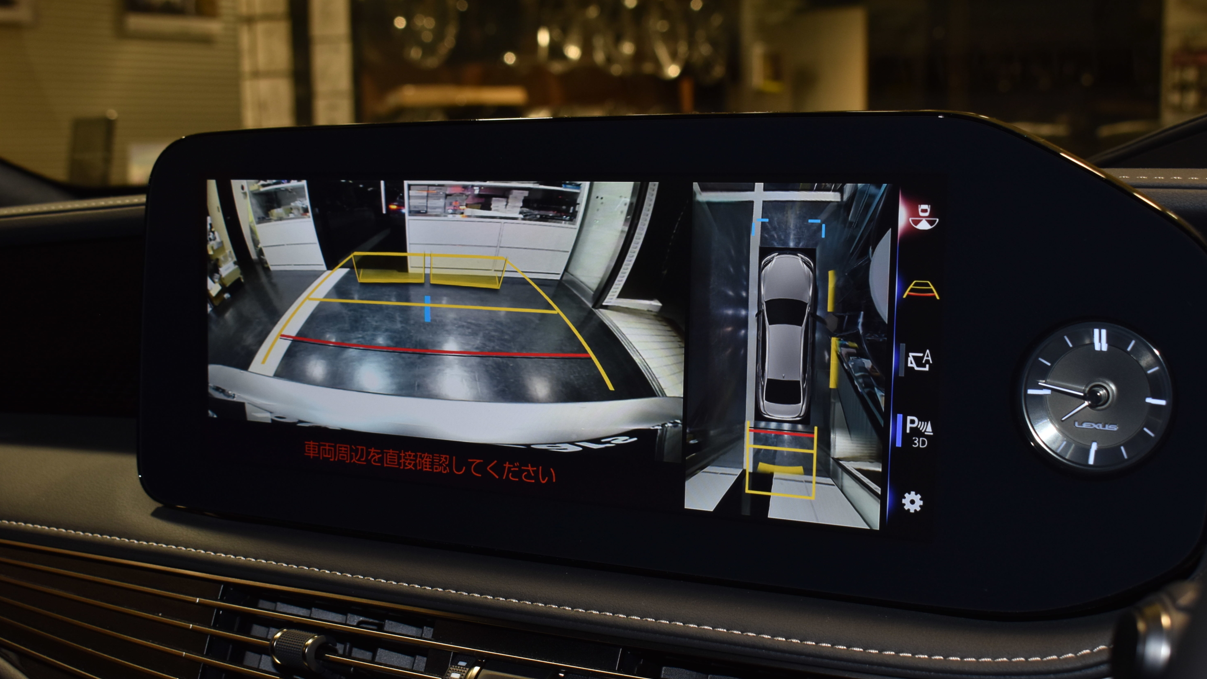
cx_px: 605
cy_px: 403
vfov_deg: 24.1
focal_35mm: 50
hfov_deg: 41.7
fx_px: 1585
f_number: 8
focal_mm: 31
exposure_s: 1/60
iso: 500
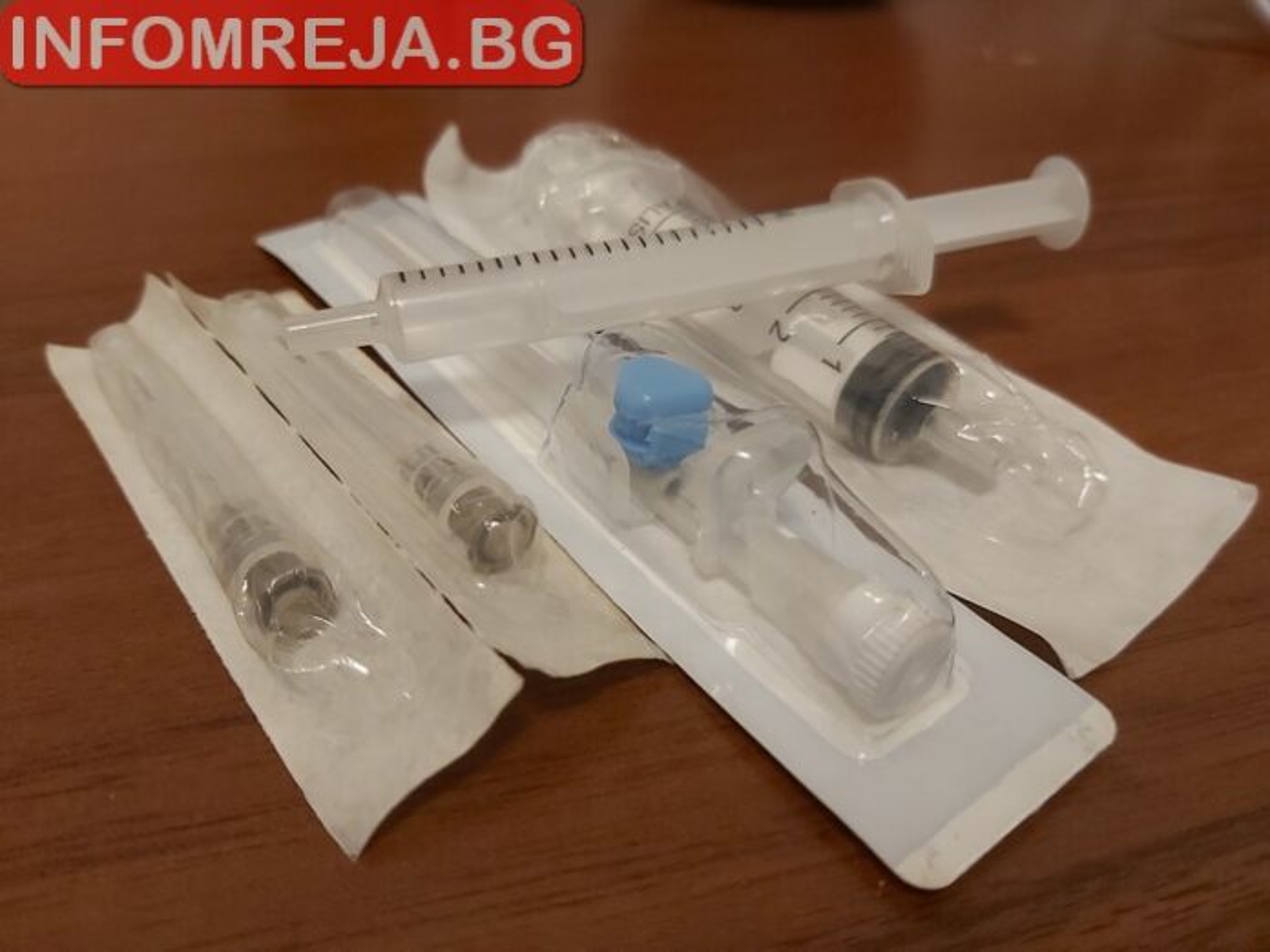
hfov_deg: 67.3
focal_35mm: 26
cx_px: 635
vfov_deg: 53.1
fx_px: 954
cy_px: 476
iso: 250
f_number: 1.7
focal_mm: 3.92
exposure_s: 1/50
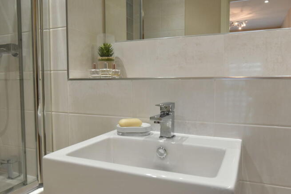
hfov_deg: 61.9
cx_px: 146
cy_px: 97
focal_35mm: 30
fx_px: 243
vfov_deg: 43.6
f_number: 8
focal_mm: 20
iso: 400
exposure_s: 1/4
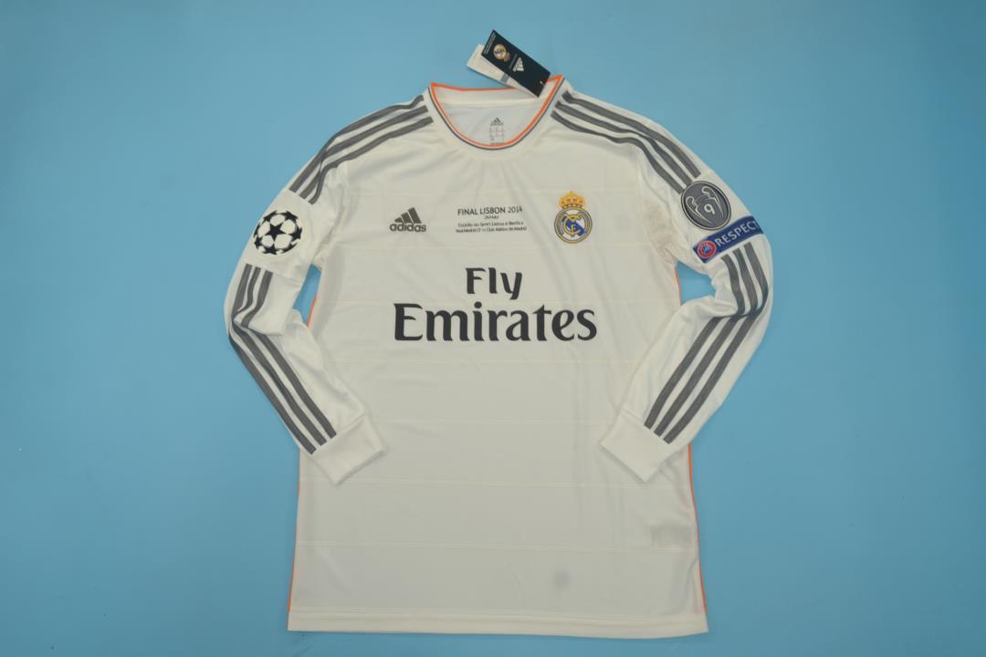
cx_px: 493
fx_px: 822
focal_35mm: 30
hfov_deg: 61.9
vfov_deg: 43.6
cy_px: 328
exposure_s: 1/60
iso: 200
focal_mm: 20
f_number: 8
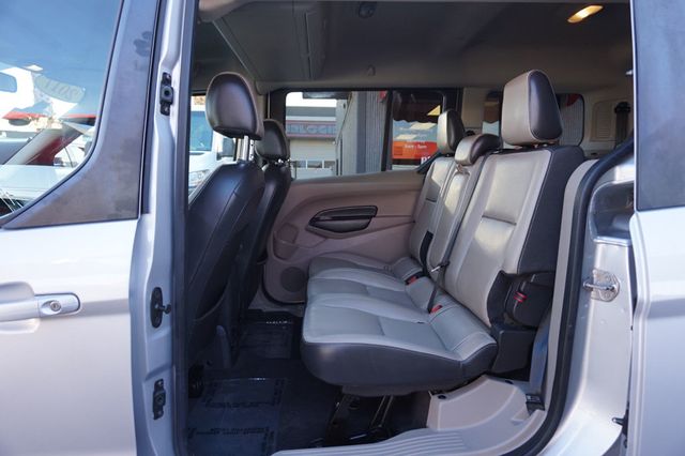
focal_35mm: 24
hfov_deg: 73.8
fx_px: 456
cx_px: 342
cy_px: 228
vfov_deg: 53.1
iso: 160
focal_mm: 16
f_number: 4
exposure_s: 1/60
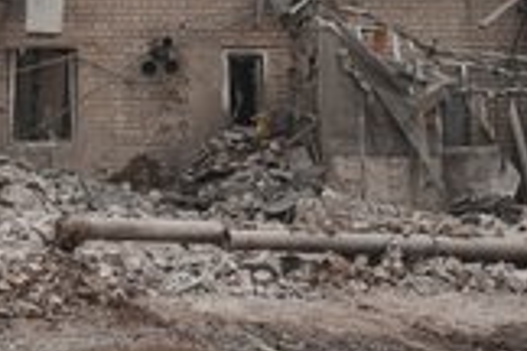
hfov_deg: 21.7
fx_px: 1303
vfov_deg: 15.0
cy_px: -23
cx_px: -42
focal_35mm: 89
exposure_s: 1/320
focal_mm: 36
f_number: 6.3
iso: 100
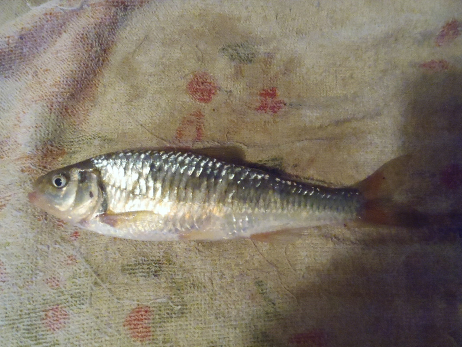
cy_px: 174
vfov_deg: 37.7
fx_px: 507
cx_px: 231
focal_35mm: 38
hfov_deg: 49.0
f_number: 4.6
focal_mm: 6.83
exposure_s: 1/10
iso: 800
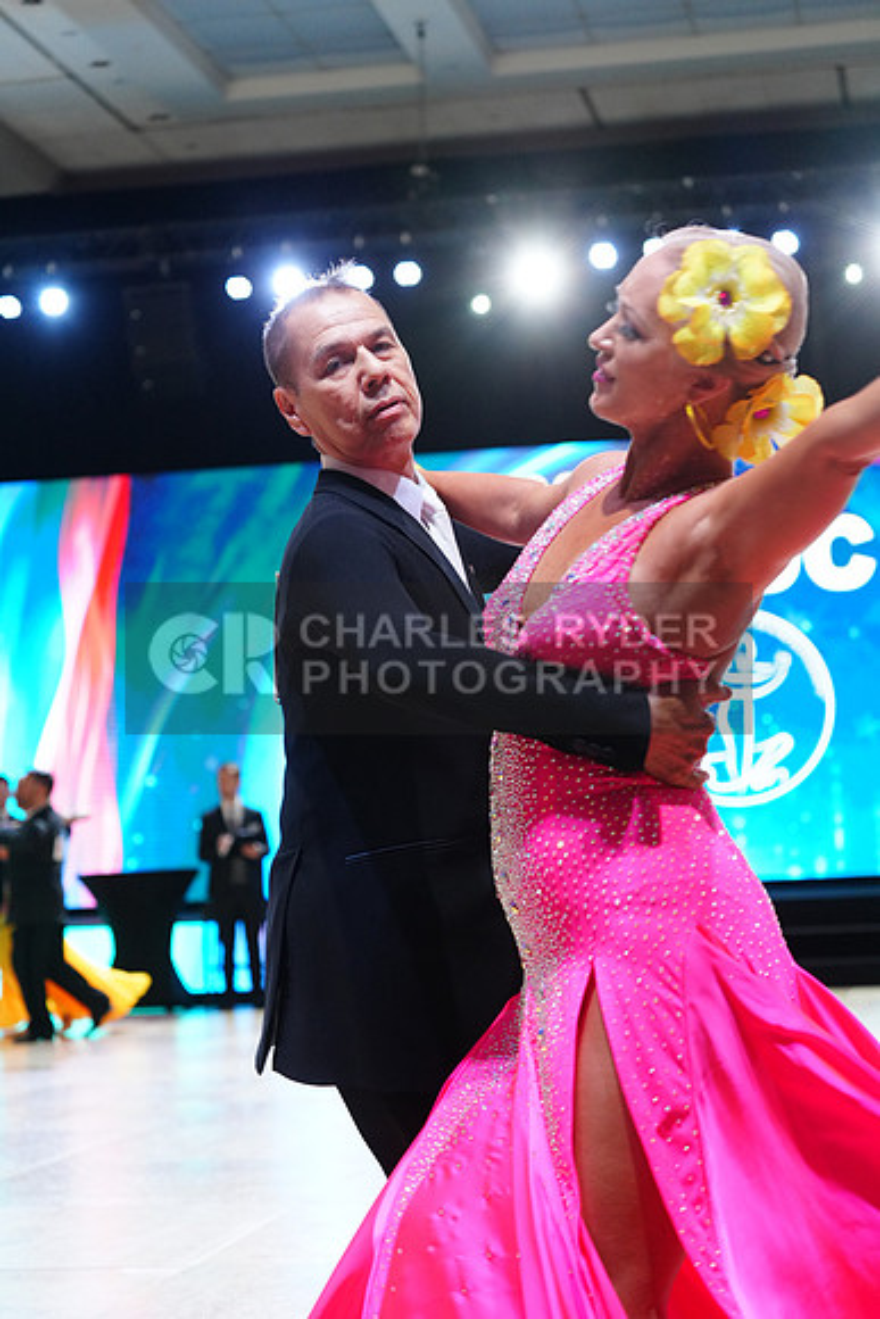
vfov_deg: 28.8
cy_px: 660
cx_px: 440
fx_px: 2565
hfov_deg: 19.5
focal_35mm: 70
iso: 2500
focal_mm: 70
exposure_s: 1/250
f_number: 4
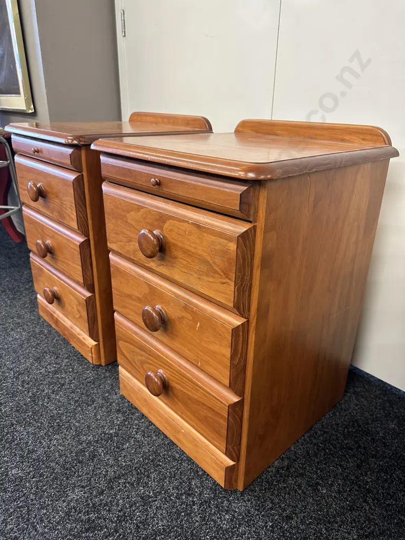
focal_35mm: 24
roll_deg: -1.3
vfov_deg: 71.6
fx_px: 374
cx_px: 202
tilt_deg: -24.5
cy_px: 270
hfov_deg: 56.8
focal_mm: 6.86
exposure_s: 1/50
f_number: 1.78
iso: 160
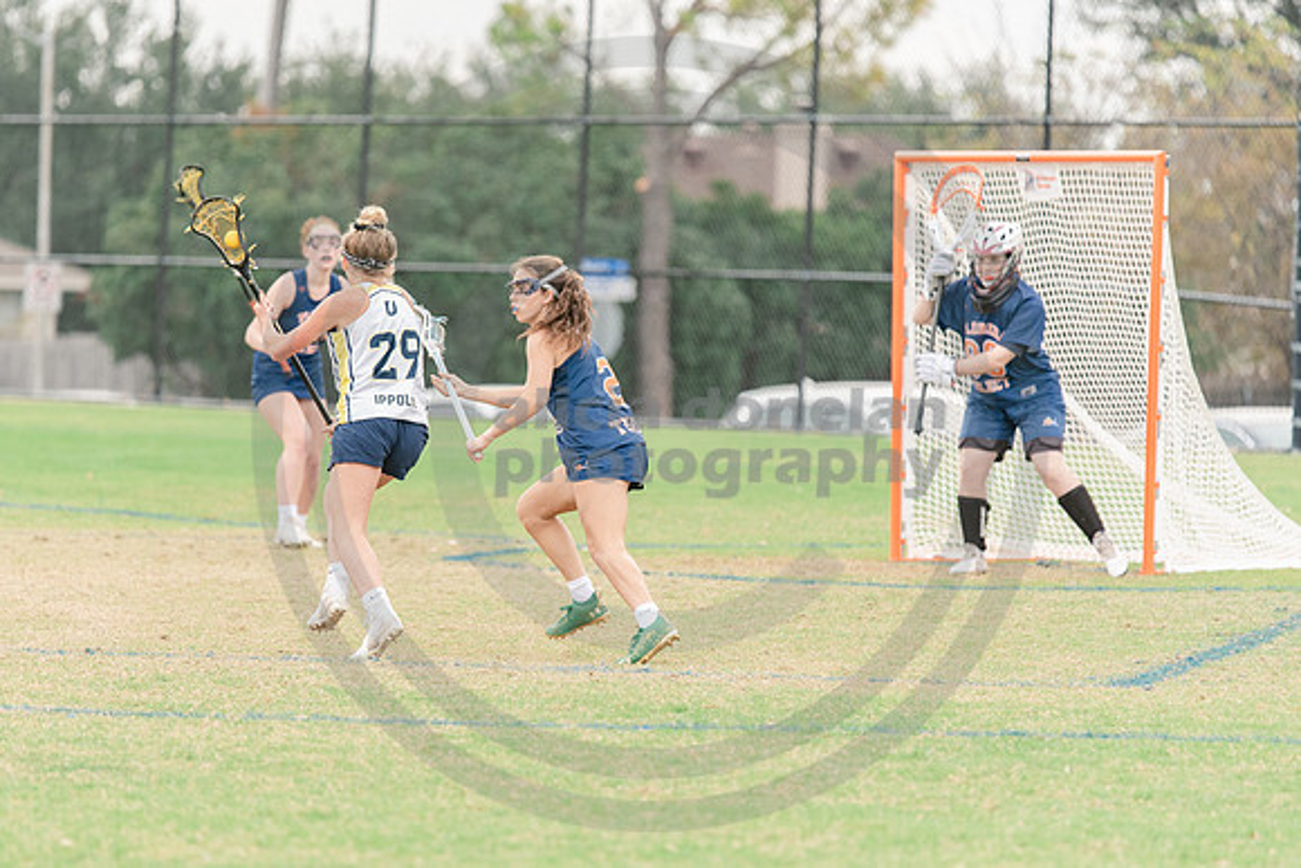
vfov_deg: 5.2
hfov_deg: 7.7
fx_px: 9634
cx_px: 572
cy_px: 428
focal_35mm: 267
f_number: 2.8
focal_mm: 200
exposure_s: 1/1250
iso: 450
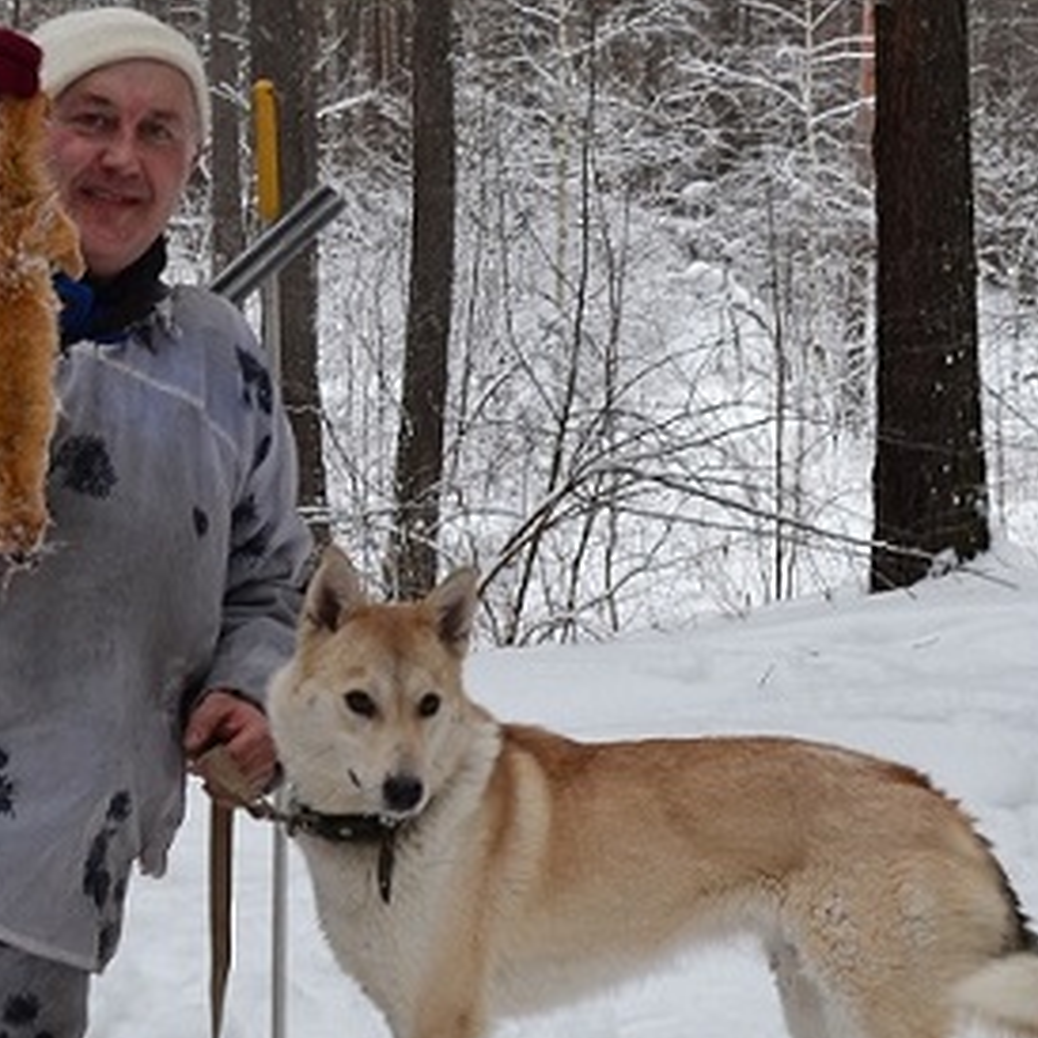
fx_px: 3630
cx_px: 72
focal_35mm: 107
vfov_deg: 16.2
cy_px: 703
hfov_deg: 16.0
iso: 400
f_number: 8
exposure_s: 1/60
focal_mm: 26
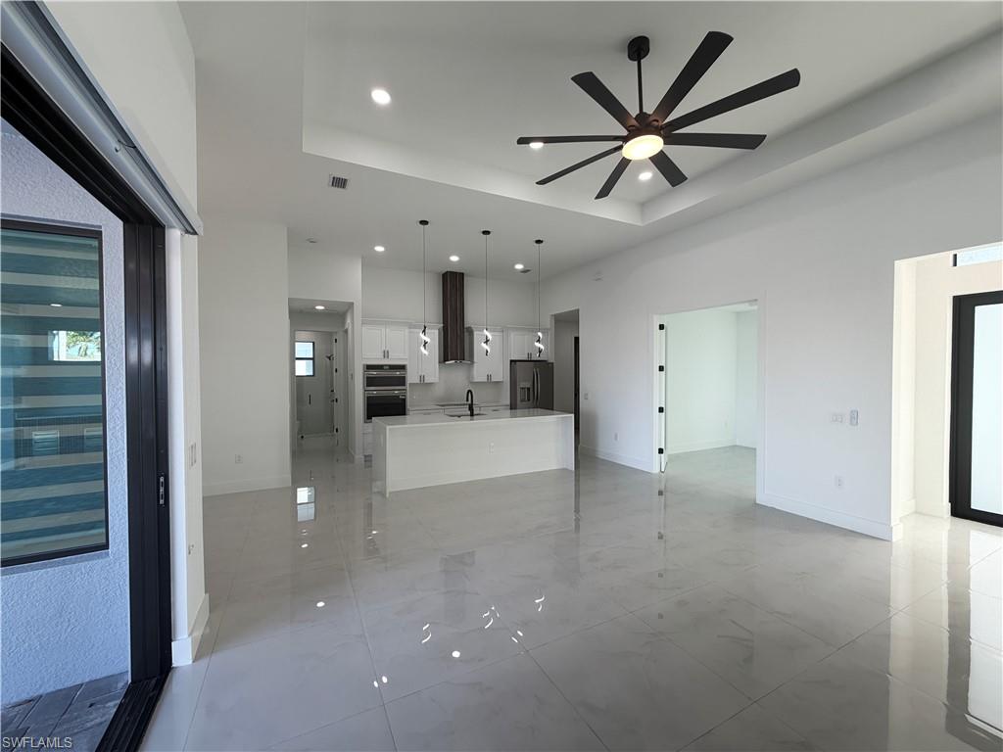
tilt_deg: -0.5
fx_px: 406
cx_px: 502
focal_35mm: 14
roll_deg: +0.3
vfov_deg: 85.7
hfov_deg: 102.1
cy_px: 376
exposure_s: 1/120
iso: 250
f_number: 2.2
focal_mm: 2.22
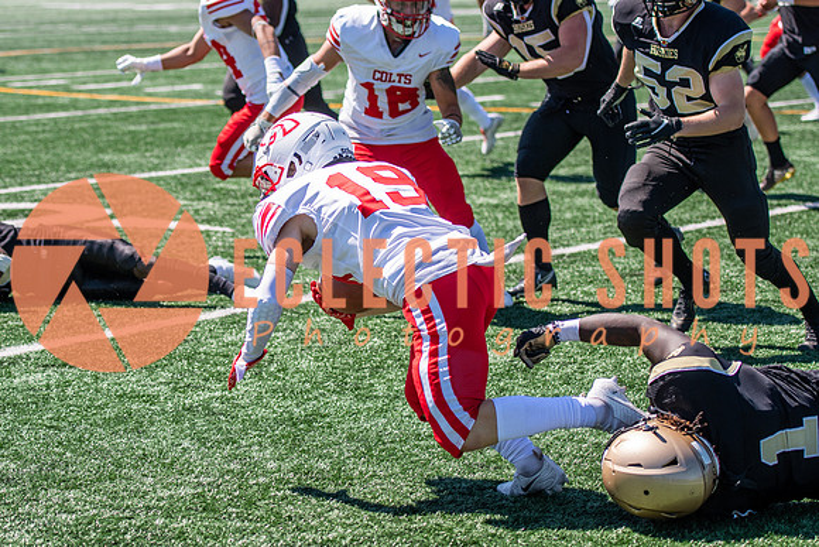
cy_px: 230
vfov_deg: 11.3
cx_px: 345
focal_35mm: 122
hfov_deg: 16.8
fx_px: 2768
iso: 160
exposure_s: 1/2000
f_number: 2.8
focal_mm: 70
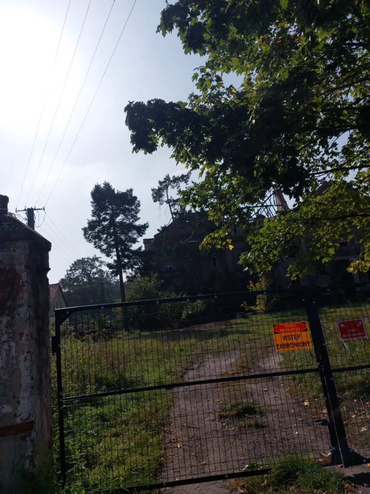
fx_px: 356
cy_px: 247
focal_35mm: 25
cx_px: 185
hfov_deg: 54.9
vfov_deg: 69.4
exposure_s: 1/3818
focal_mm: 5.23
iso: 25
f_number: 1.8
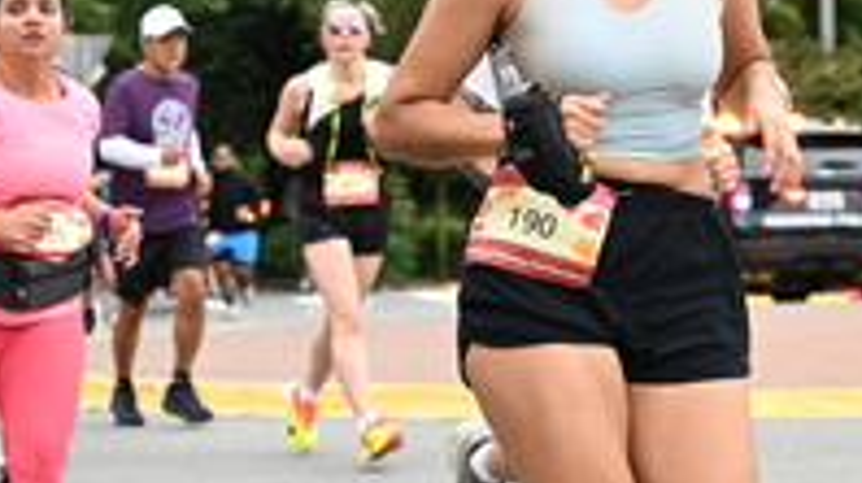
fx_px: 3197
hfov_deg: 15.3
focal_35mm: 140
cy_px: 48
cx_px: 525
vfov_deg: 8.6
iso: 1600
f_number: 4
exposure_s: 1/800
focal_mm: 48
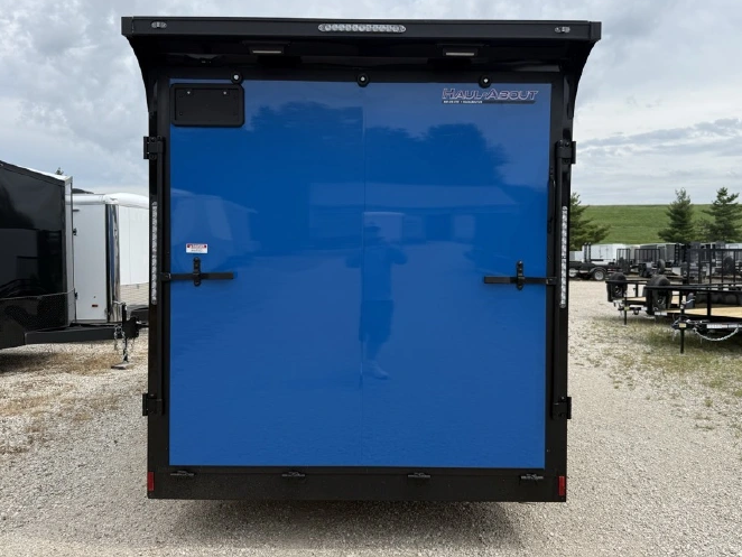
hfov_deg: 61.6
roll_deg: -0.6
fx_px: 622
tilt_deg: +0.0
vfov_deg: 48.2
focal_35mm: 29
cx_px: 372
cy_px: 250
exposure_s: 1/4167
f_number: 1.78
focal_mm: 6.76
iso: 80
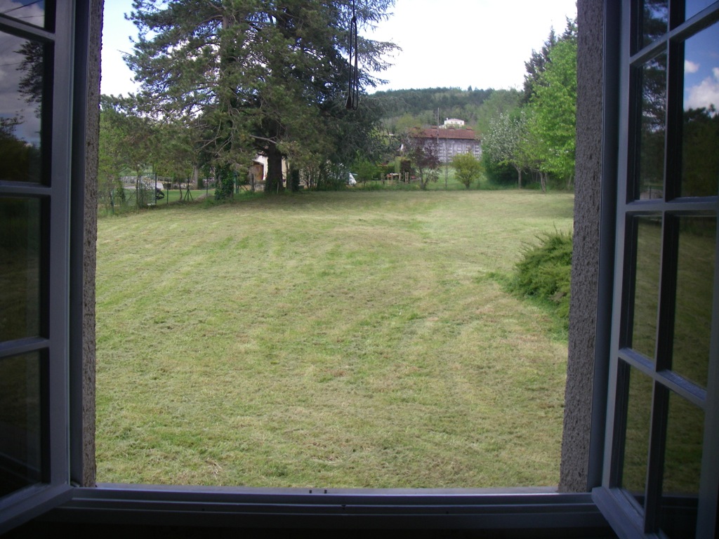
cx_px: 360
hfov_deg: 49.0
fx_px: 789
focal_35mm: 38
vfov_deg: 37.7
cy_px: 270
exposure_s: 1/200
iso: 64
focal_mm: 6.3
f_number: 3.3
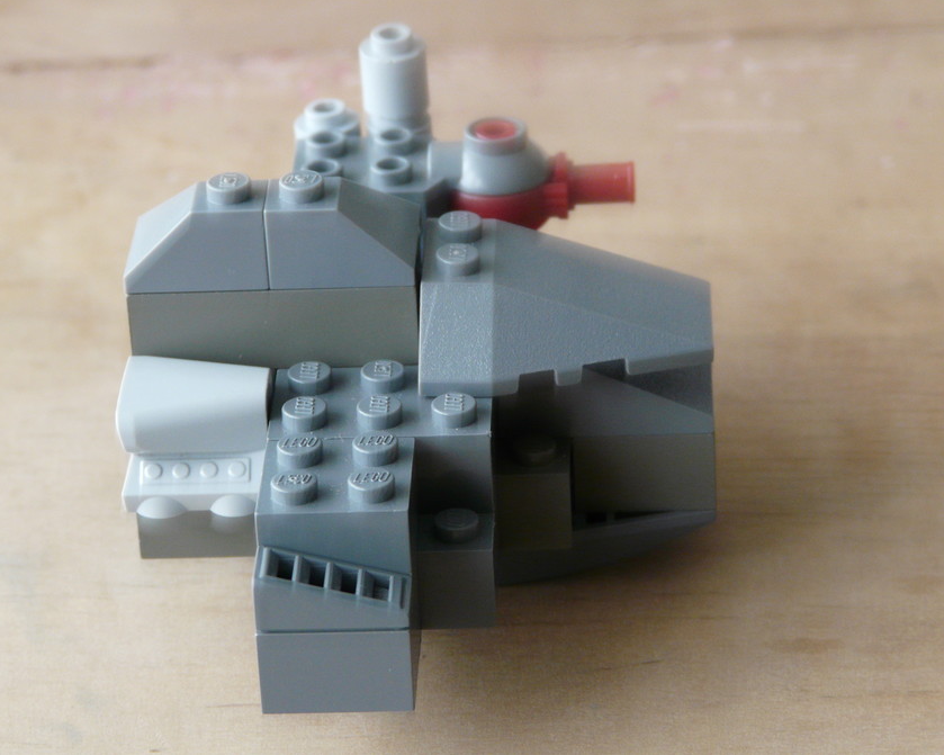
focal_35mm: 132
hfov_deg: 14.6
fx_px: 3687
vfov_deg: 11.7
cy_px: 376
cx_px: 443
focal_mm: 20.6
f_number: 3.6
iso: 200
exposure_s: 1/4
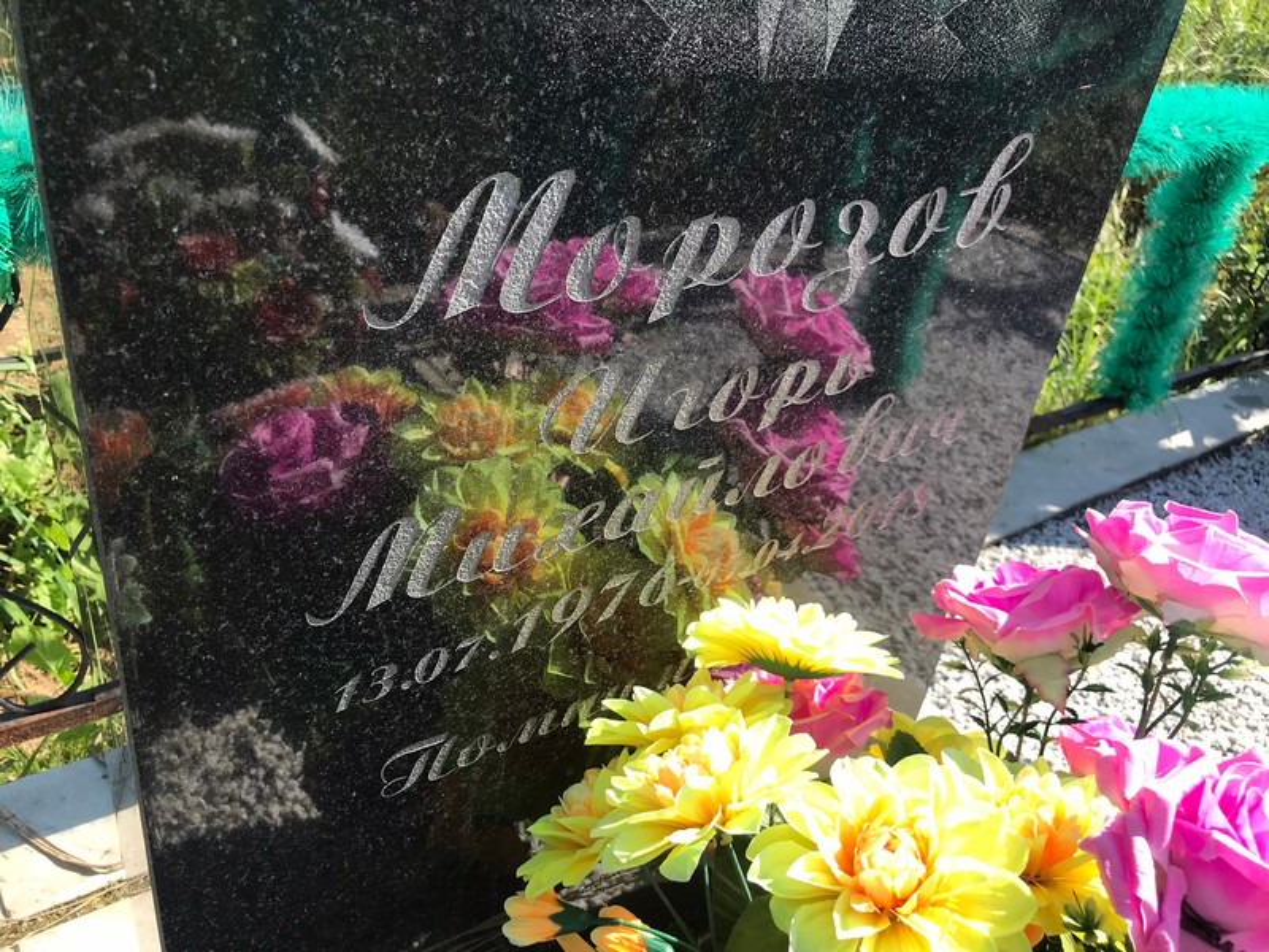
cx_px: 634
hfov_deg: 63.4
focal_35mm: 28
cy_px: 476
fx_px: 1026
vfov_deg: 49.7
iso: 20
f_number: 1.8
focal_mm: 3.99
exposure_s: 1/967
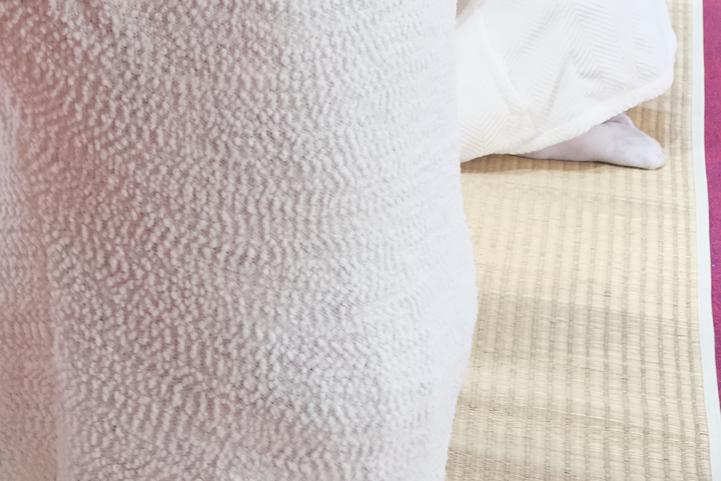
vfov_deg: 11.4
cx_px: -178
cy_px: -276
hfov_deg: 17.0
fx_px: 2283
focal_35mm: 114
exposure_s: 1/60
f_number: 3.2
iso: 2000
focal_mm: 22.3
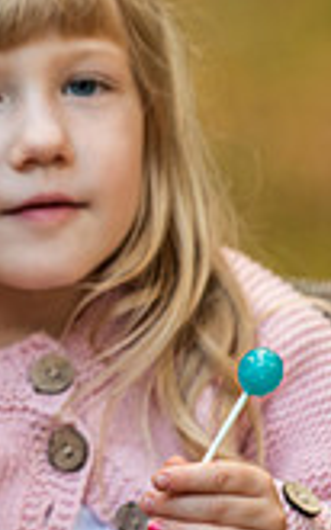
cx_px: -202
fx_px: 9058
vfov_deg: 3.4
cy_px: 124
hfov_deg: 2.1
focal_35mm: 627
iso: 250
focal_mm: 175
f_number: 3.5
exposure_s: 1/100
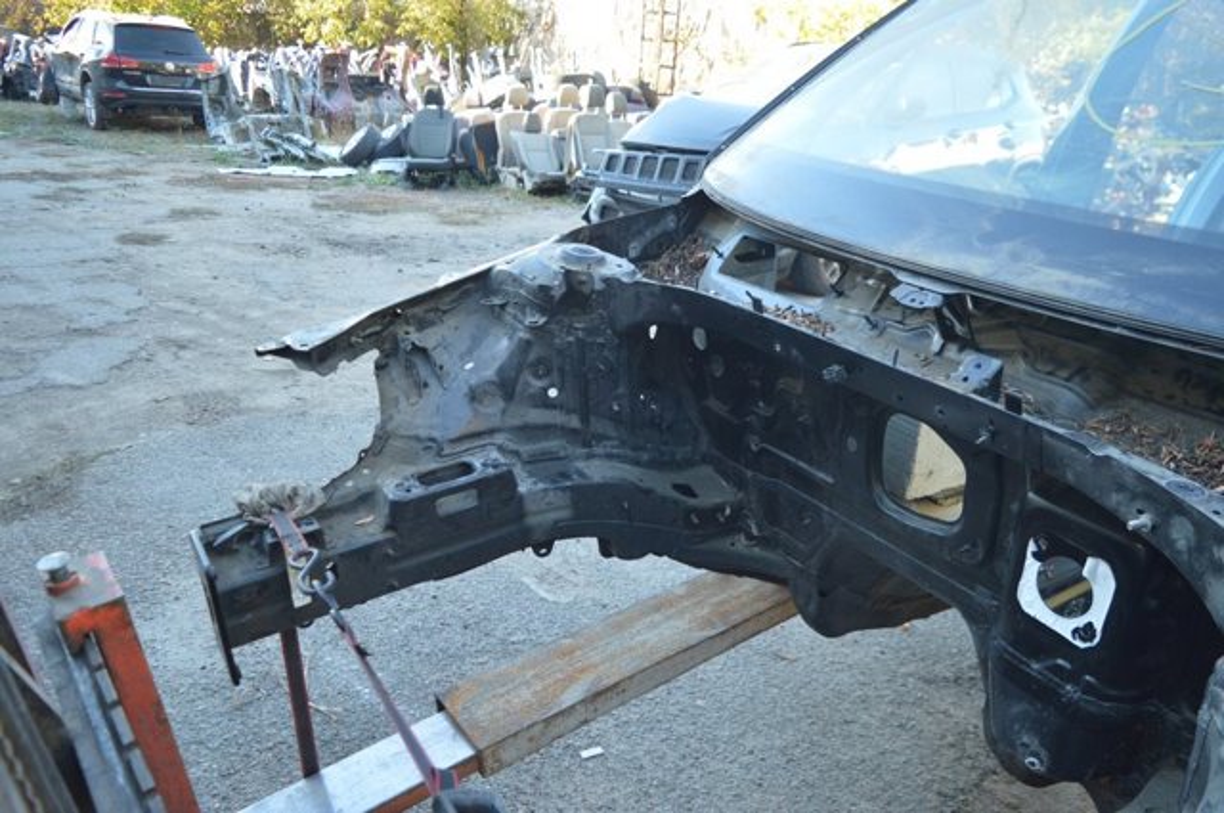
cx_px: 612
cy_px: 406
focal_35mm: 27
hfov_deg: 67.4
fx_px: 917
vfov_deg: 47.8
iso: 400
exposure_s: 1/160
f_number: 3.5
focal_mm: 18
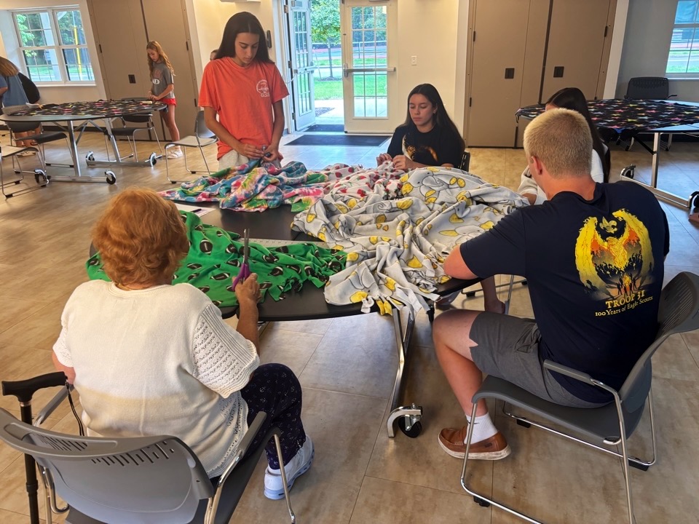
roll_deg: +3.4
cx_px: 350
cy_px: 262
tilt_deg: -21.2
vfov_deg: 53.1
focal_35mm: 26
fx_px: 525
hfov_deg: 67.3
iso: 125
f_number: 1.6
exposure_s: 1/121
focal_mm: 5.96
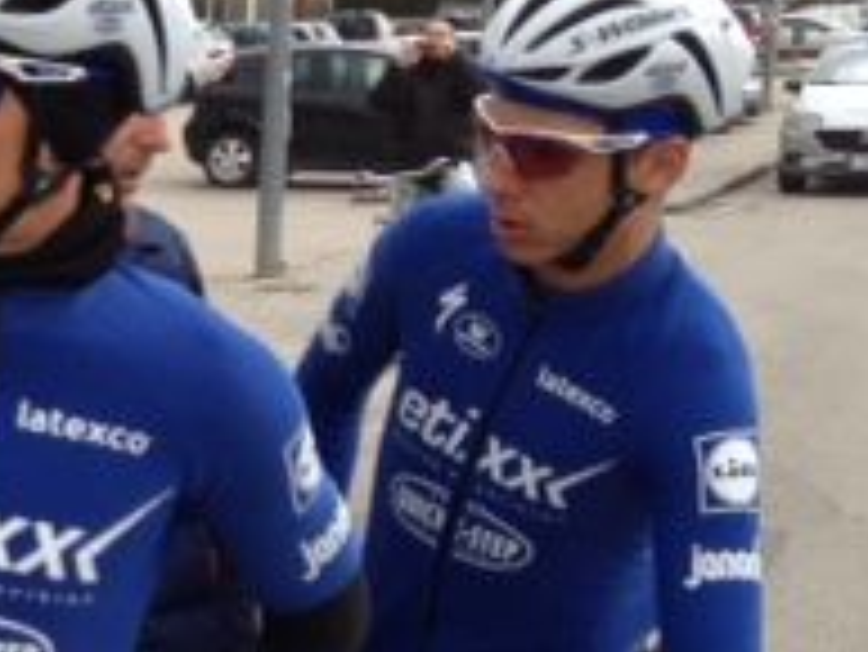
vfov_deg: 12.7
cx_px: -409
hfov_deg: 15.7
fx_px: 2911
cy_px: 585
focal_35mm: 116
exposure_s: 1/128
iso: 50
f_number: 2.4
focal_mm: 4.28
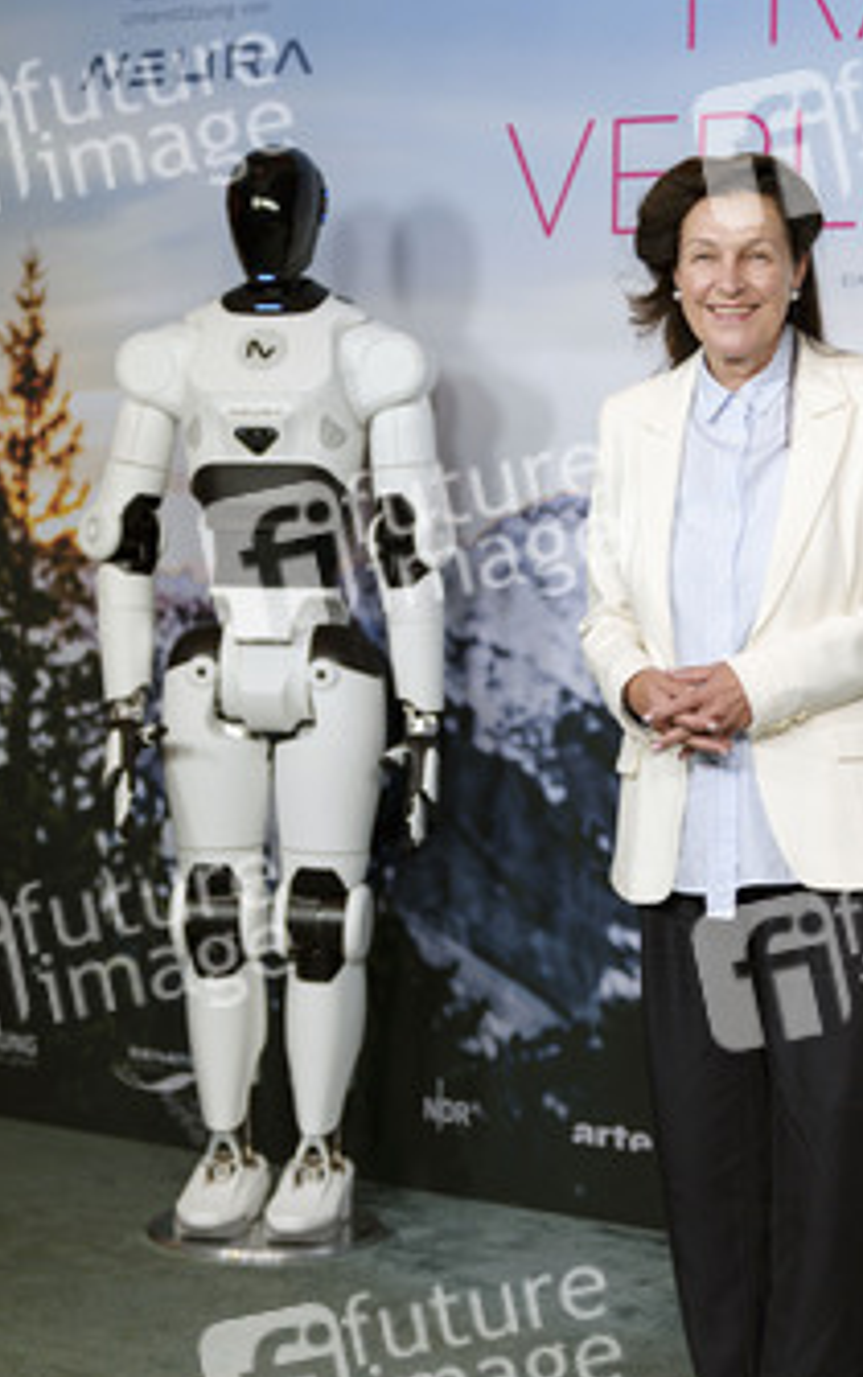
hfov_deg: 15.4
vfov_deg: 24.3
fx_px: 3192
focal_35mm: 85
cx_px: 530
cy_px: 748
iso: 500
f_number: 2.8
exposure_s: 1/250
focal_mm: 70
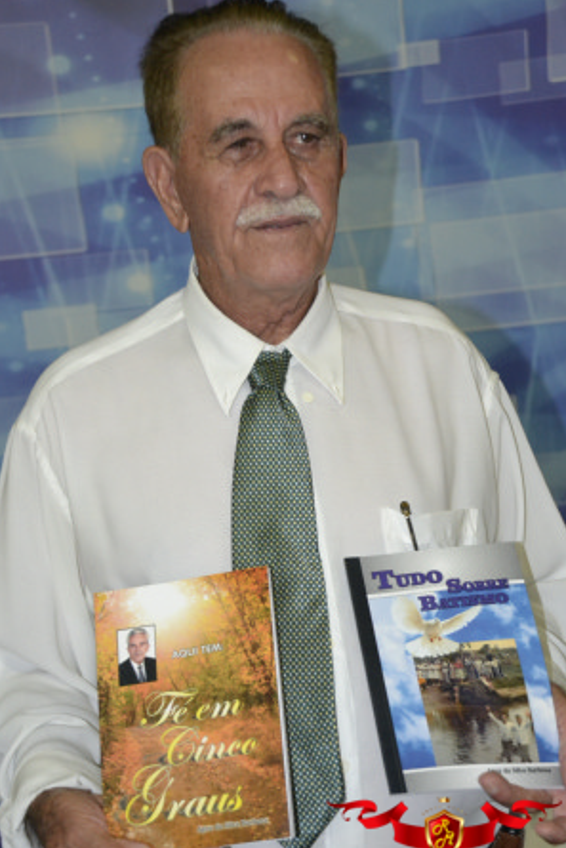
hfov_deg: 21.3
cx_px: 277
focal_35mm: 64
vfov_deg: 31.4
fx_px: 1508
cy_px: 452
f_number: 4.5
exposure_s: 1/60
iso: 2200
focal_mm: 38
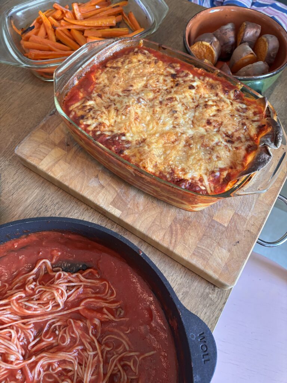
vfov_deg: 67.3
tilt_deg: -62.9
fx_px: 287
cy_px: 192
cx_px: 144
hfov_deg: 53.1
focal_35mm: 26
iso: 250
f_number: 1.6
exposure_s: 1/50
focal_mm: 5.96
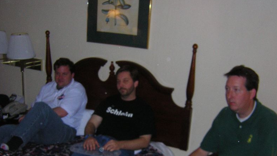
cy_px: 105
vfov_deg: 29.5
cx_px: 140
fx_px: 294
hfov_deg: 50.5
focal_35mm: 40
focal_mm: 4.7
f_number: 5.2
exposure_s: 1/60.1
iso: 400
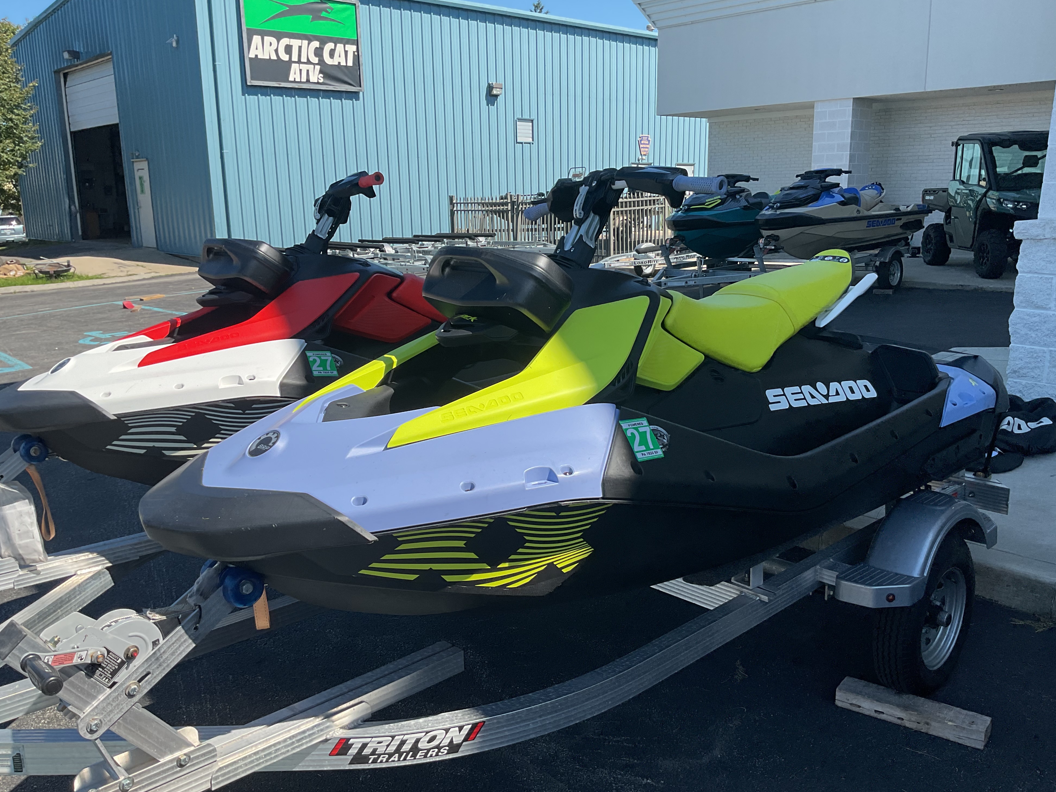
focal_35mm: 30
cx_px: 542
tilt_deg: -11.5
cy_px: 394
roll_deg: +0.4
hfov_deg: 60.0
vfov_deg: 46.8
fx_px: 915
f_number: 1.8
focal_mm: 3
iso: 16
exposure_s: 1/1250
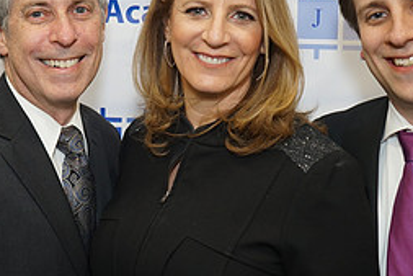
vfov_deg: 17.4
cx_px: 139
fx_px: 895
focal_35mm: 78
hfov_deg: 25.8
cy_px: 58
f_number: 4.5
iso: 800
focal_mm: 34
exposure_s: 1/60
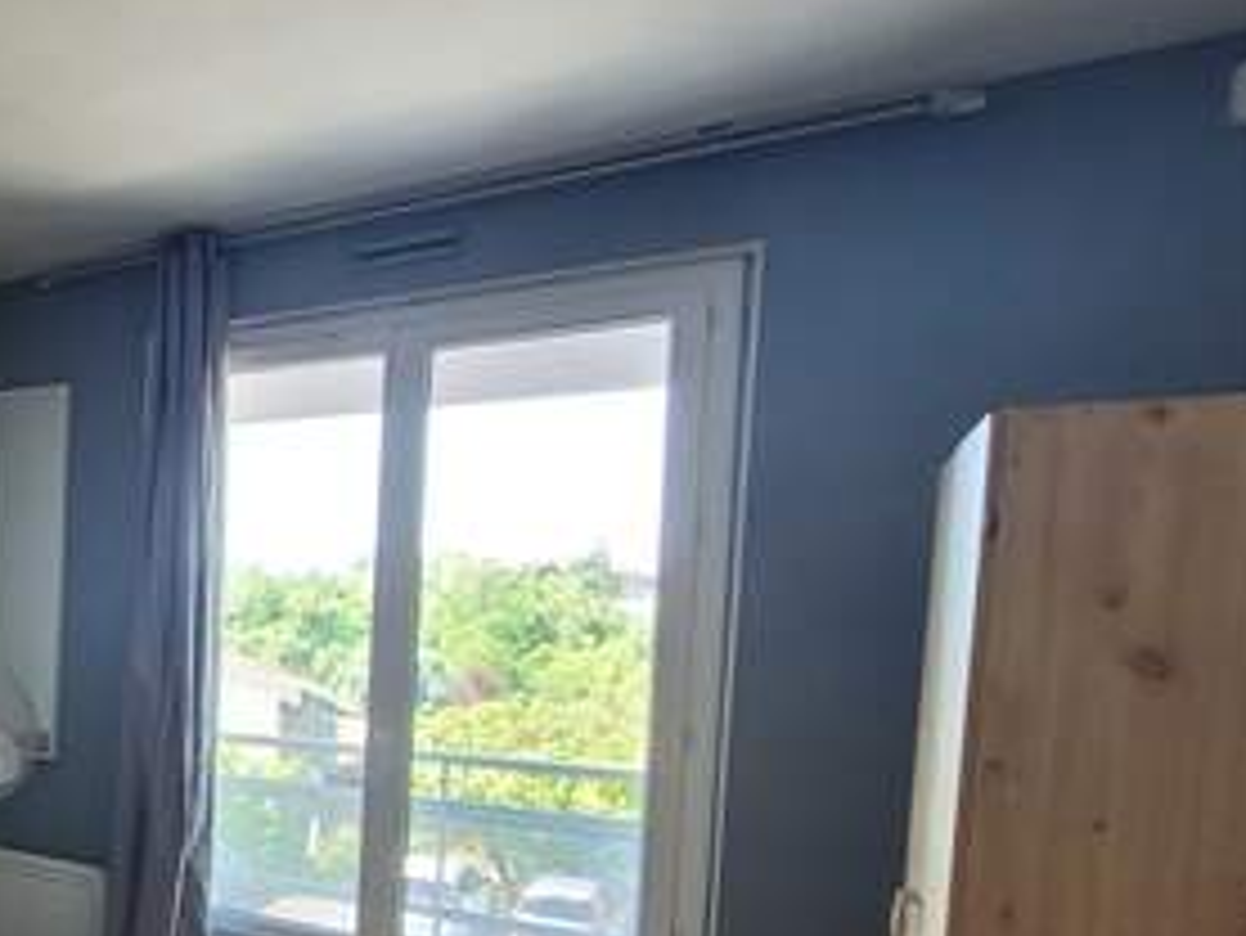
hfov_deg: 43.8
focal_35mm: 30
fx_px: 1080
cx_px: -166
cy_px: 666
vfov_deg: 45.7
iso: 125
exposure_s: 1/50
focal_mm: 1.74
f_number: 2.2
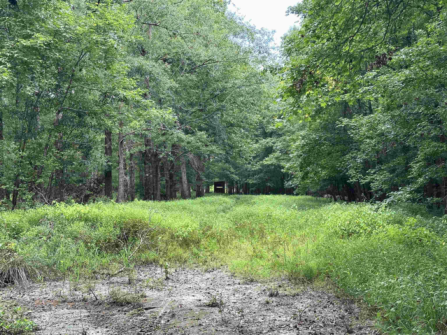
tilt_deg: +1.8
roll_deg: -0.4
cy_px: 168
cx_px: 224
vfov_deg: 30.3
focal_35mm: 48
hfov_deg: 39.7
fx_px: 620
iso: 64
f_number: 1.78
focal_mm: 6.86
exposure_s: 1/242
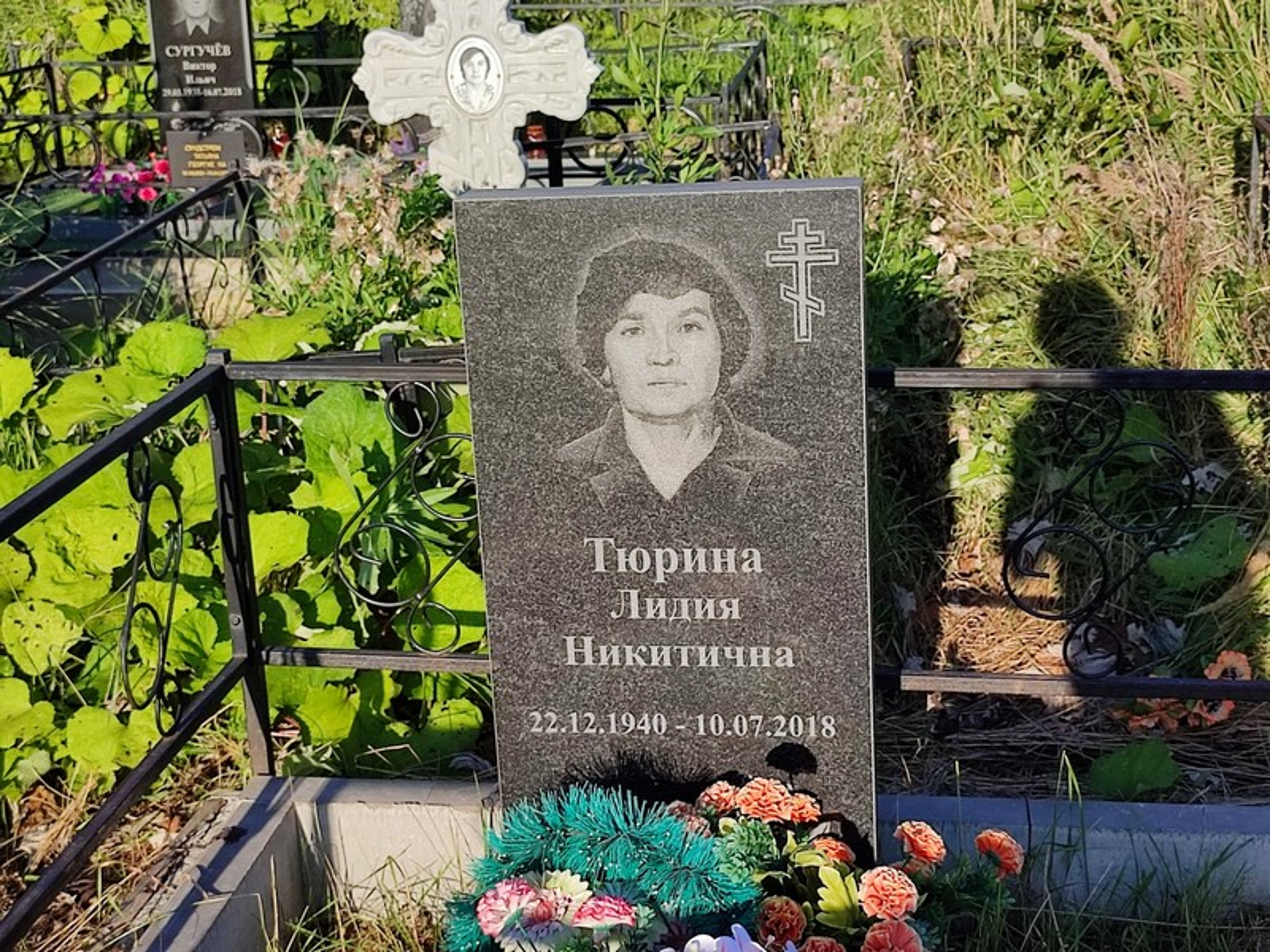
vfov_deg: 54.9
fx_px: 917
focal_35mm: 25
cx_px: 635
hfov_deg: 69.4
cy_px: 476
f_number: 1.9
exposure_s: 1/670
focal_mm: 6.04
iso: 50
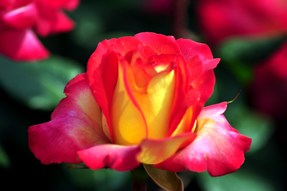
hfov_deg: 4.9
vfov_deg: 3.2
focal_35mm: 423
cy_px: 95
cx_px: 144
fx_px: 3371
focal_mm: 280
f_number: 5.6
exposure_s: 1/1250
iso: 200
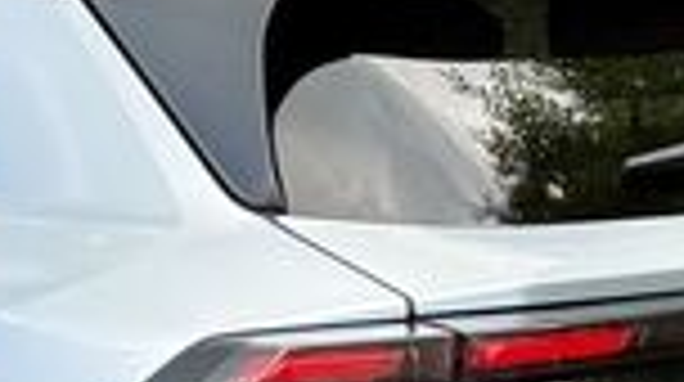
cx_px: 454
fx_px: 3840
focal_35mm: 212
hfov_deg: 10.2
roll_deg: -0.7
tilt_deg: -10.5
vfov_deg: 5.6
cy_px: 622
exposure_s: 1/346
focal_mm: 6.76
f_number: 1.78
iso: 100
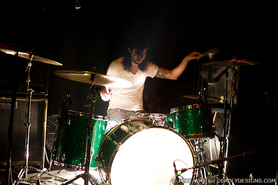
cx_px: 139
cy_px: 92
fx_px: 347
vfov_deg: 29.8
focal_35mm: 45
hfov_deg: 43.7
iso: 1000
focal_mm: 30
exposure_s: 1/40
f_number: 1.4
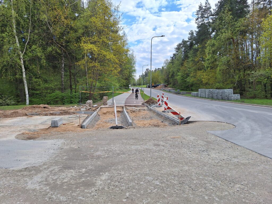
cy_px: 102
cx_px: 136
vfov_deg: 58.9
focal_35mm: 23
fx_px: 181
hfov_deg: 73.9
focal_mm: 5.54
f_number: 1.8
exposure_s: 1/1527
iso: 40
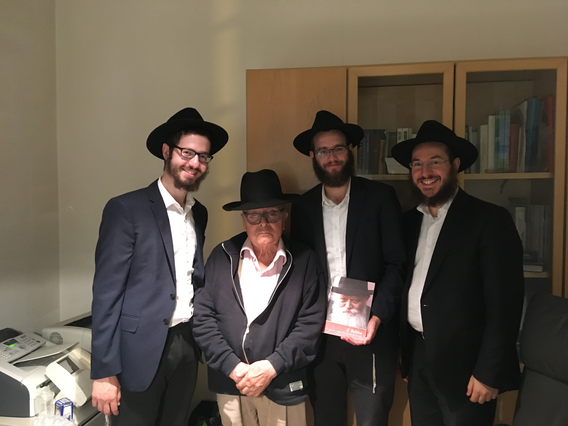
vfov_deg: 48.2
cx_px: 284
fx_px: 476
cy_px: 213
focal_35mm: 29
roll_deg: +0.2
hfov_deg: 61.7
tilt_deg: -1.6
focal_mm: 4.15
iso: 500
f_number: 2.2
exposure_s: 1/17
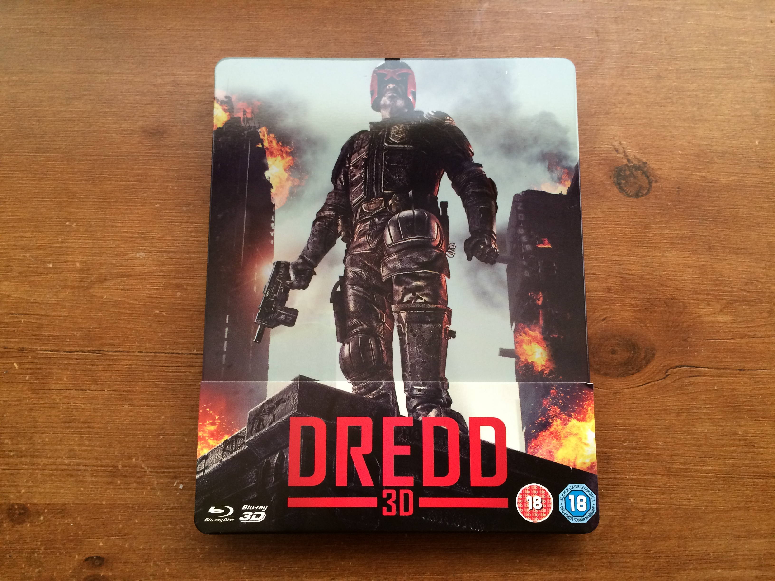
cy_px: 290
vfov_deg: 48.2
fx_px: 649
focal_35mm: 29
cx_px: 388
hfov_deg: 61.7
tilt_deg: -81.0
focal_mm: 4.15
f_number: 2.2
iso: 64
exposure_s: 1/30
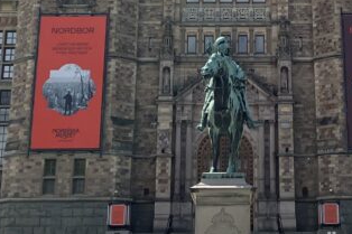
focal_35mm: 95
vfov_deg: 14.0
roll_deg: -0.9
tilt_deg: +18.7
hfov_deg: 21.4
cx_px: 240
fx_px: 928
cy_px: -41
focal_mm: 3.99
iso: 32
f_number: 1.8
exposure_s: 1/2208
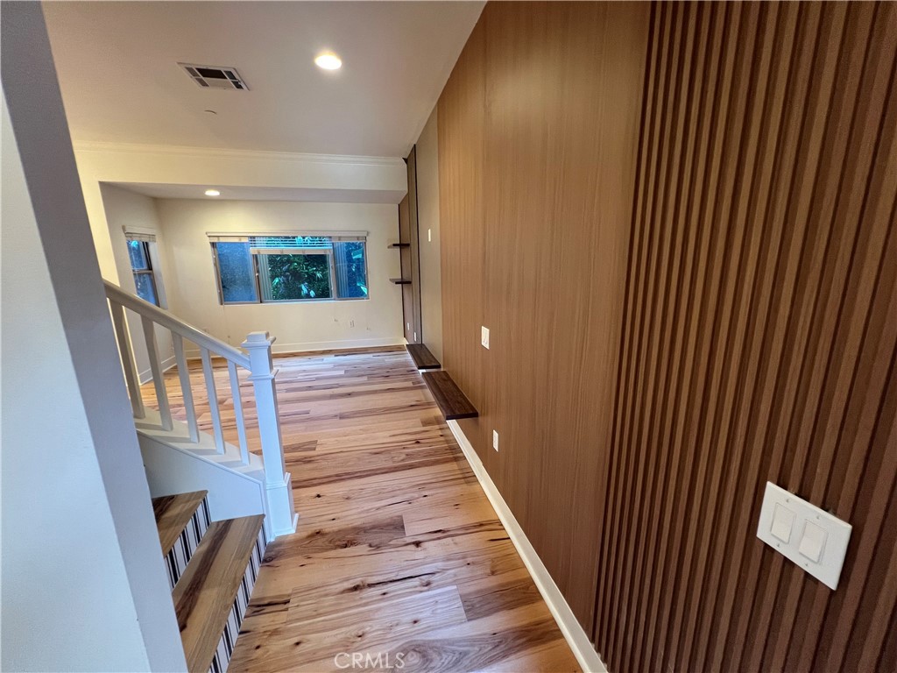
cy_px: 336
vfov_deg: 89.9
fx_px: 337
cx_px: 448
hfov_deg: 106.2
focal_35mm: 13
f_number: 1.8
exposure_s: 1/60
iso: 250
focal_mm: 1.57
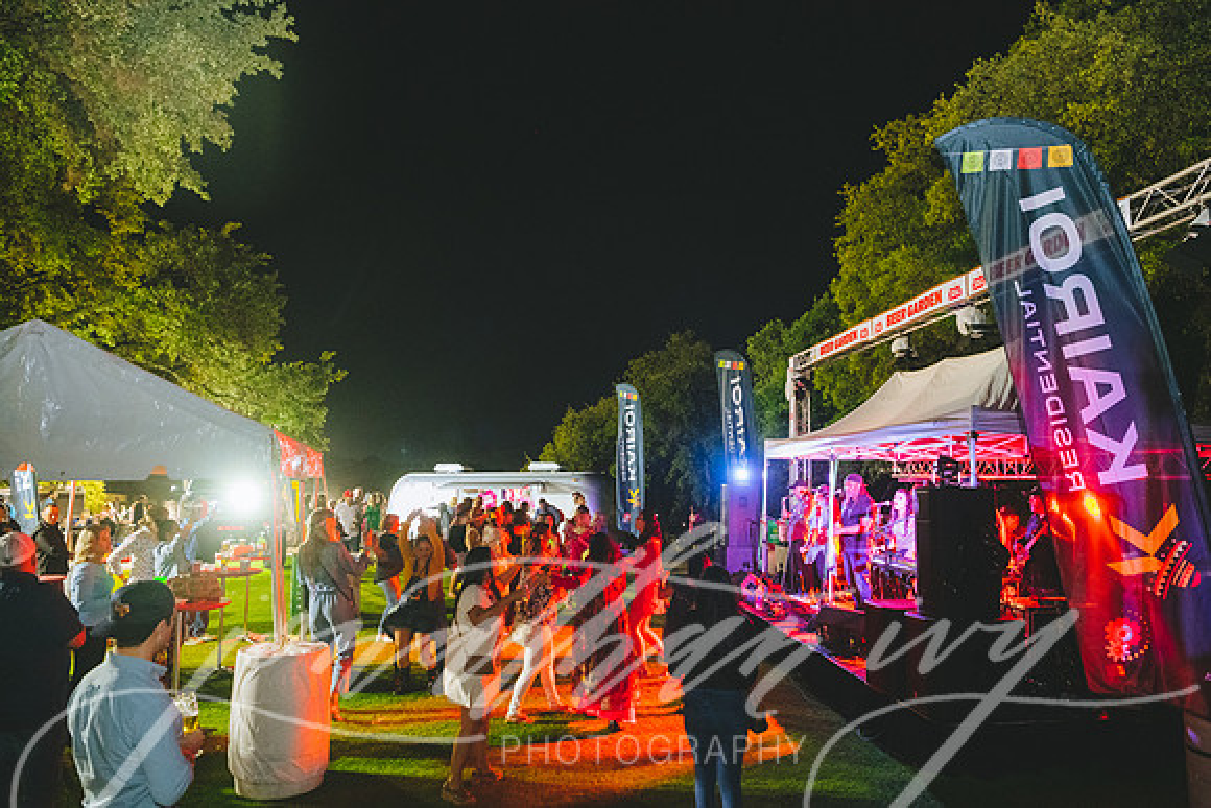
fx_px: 807
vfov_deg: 53.2
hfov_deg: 73.7
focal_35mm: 24
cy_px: 404
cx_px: 606
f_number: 3.5
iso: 4000
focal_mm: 24
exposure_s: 1/40
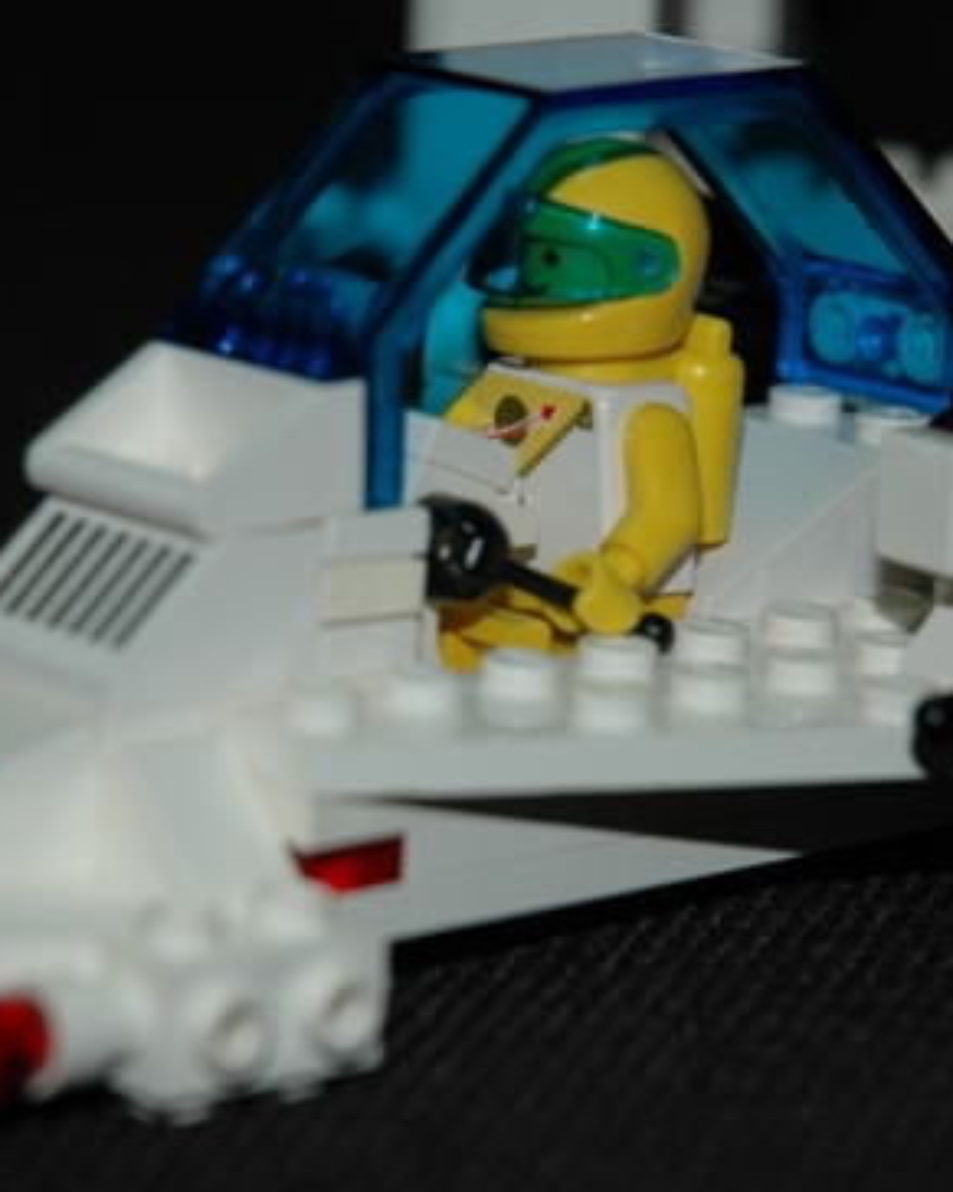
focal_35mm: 208
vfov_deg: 9.3
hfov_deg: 7.4
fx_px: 7336
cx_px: 488
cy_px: 594
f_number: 4.5
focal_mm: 70
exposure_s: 1/60
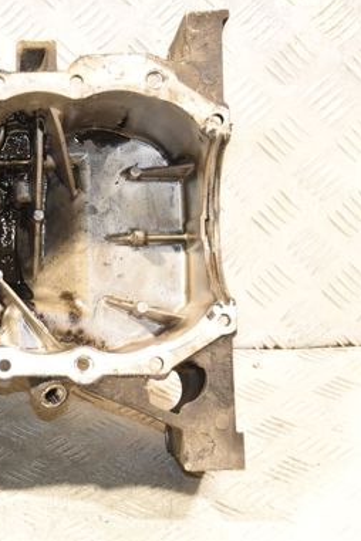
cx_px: -67
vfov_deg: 16.9
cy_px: 240
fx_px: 1820
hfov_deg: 11.1
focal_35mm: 121
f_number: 5.6
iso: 1600
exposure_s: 1/80
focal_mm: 48
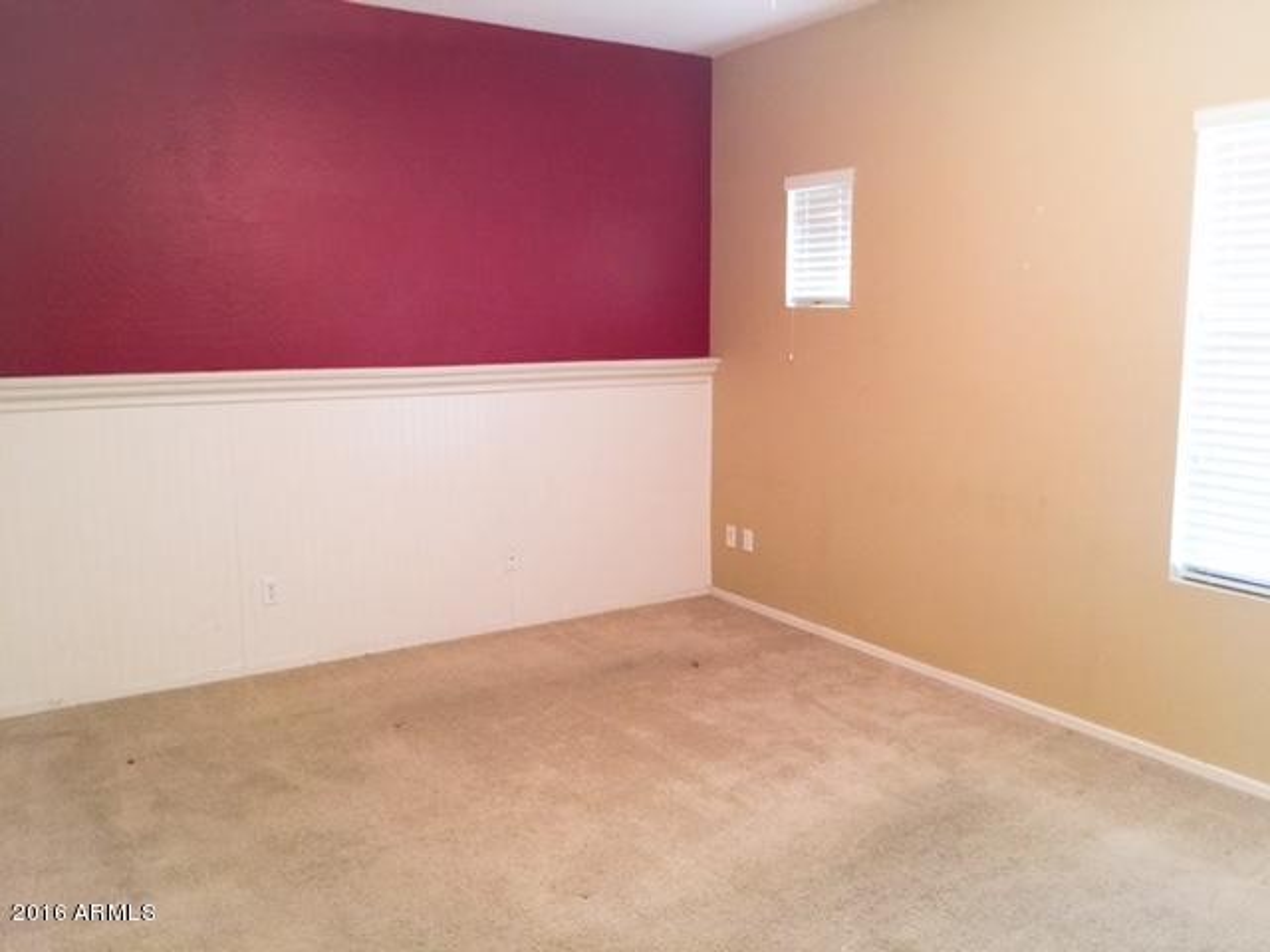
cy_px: 476
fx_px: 1064
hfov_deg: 61.7
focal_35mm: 29
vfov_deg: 48.2
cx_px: 635
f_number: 2.2
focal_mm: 4.15
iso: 80
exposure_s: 1/4
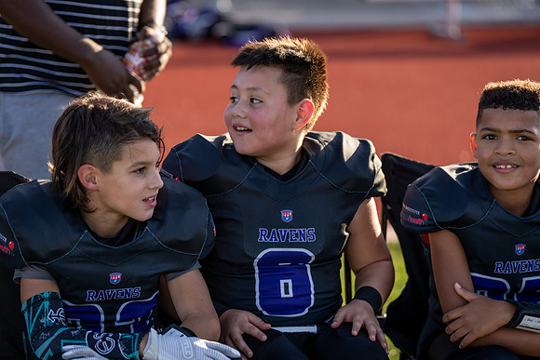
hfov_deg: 17.8
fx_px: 1725
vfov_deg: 11.9
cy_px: 180
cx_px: 270
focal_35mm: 115
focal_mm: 115
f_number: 2.8
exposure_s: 1/640
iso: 100
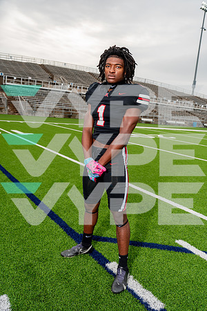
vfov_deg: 61.9
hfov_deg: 43.6
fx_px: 259
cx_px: 104
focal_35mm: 30
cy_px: 156
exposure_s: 1/250
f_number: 5
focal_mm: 30
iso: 100
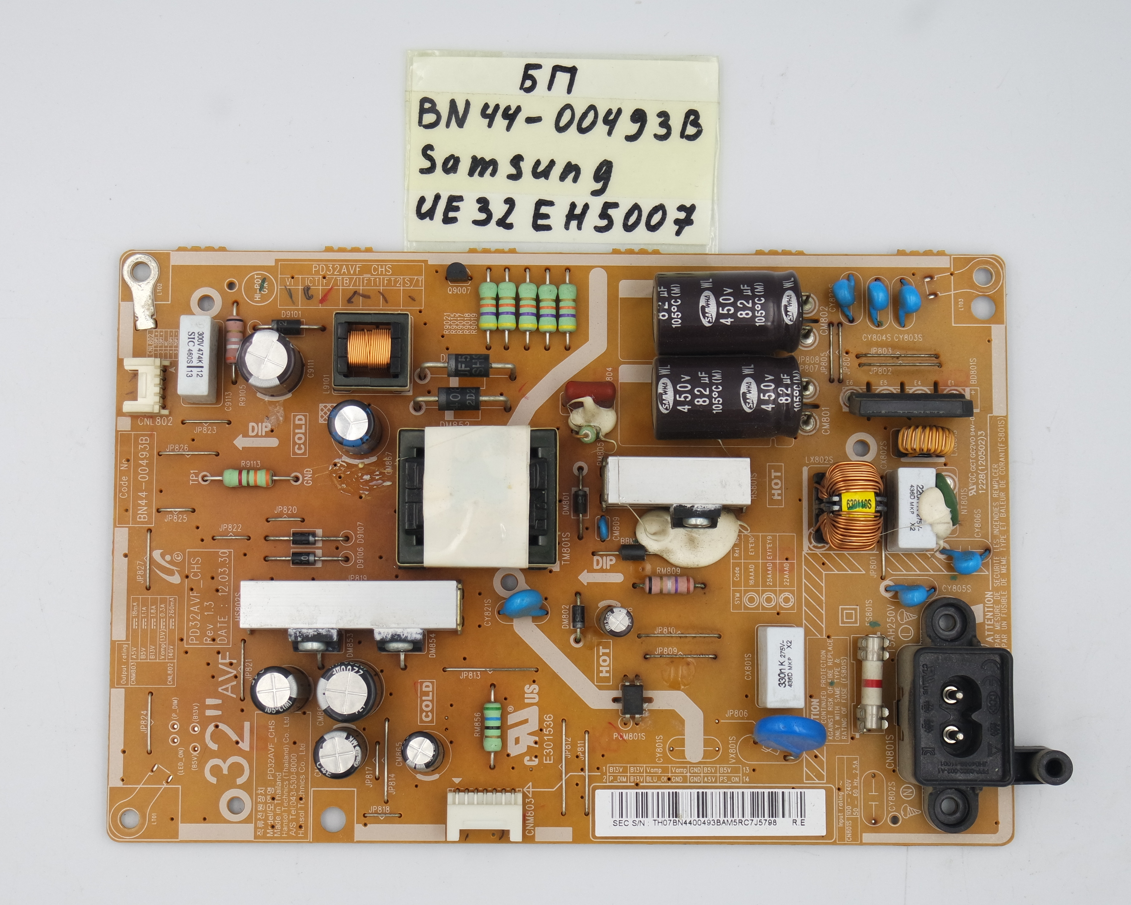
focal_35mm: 67
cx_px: 550
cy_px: 453
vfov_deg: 22.8
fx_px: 2243
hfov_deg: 28.3
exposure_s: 1/125
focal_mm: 22
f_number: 5
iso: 200
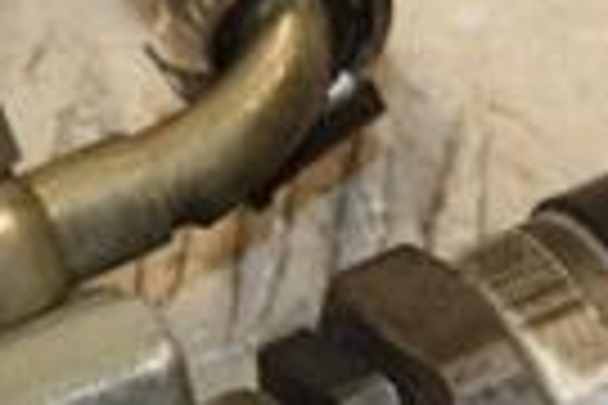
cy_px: 306
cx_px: 730
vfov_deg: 2.7
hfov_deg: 4.1
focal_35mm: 501
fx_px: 8465
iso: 800
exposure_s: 1/200
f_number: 7.1
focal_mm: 75
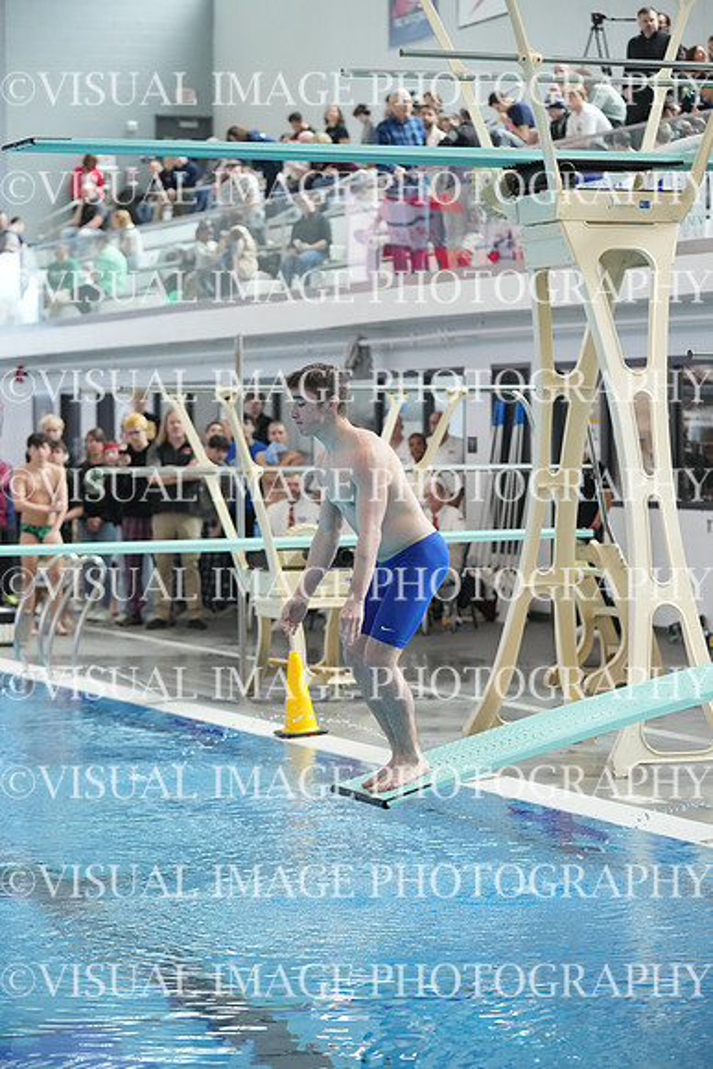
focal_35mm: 107
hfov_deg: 12.8
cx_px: 356
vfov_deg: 19.1
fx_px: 3177
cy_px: 534
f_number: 4
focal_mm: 107
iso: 4000
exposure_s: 1/1600
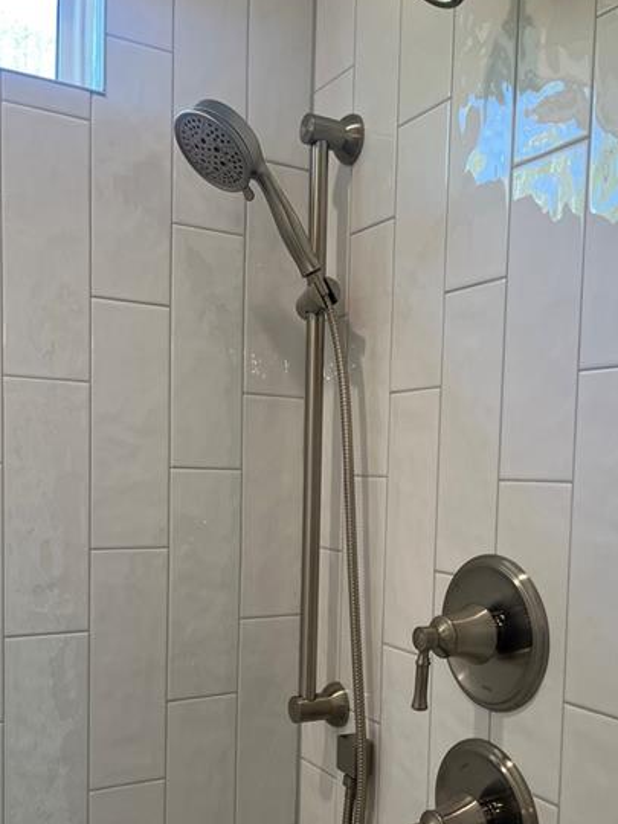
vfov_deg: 49.3
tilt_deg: -5.0
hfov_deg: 38.6
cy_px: 543
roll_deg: -1.3
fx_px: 881
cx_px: 352
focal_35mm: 37
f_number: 1.6
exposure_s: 1/120
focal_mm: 5.1
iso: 50
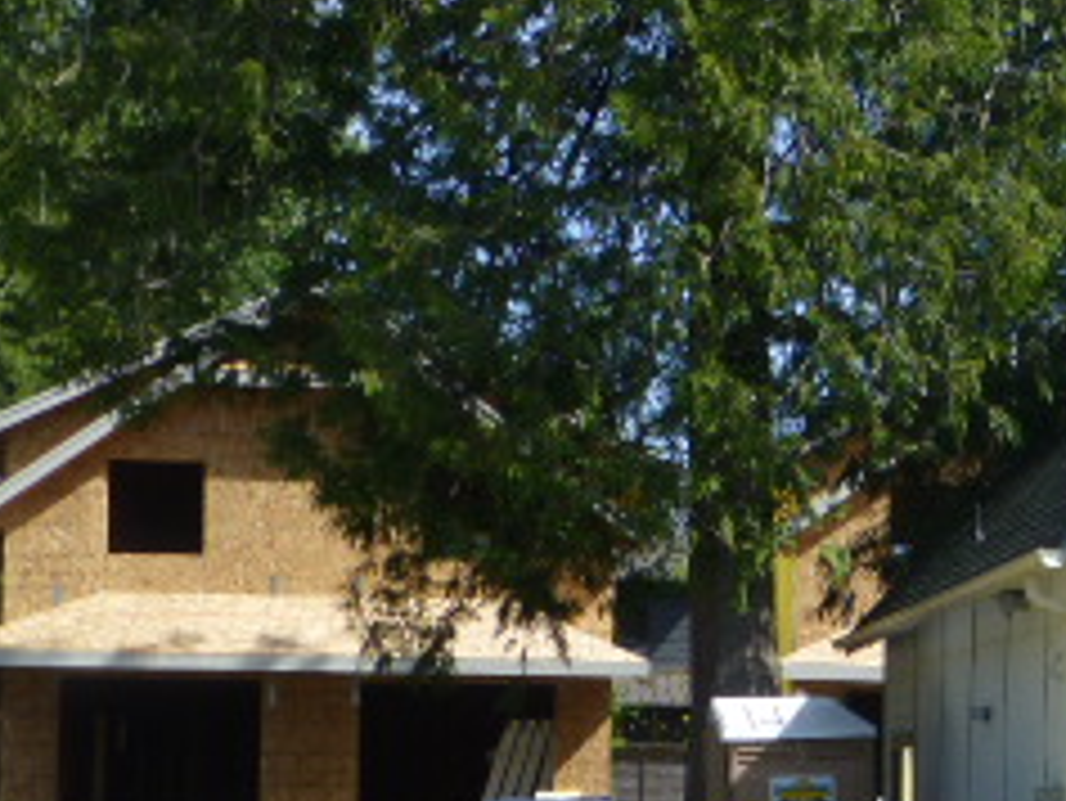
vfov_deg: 18.0
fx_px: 2496
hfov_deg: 23.4
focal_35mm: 81
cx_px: 990
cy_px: 684
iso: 100
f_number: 4
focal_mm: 5.4
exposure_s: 1/640
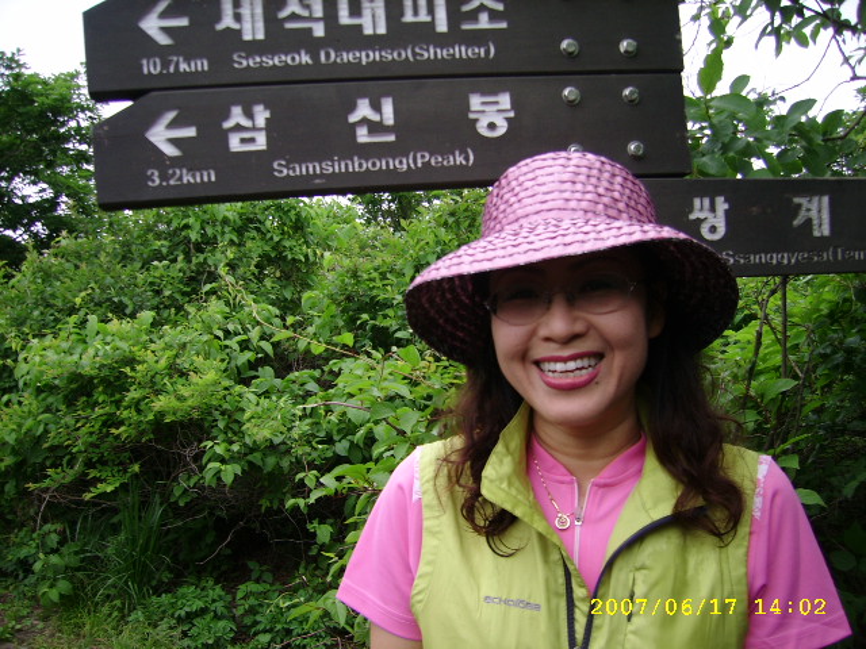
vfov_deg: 40.7
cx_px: 433
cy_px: 324
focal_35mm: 35
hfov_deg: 52.6
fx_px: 876
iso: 50
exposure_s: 1/229
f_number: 2.8
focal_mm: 5.95
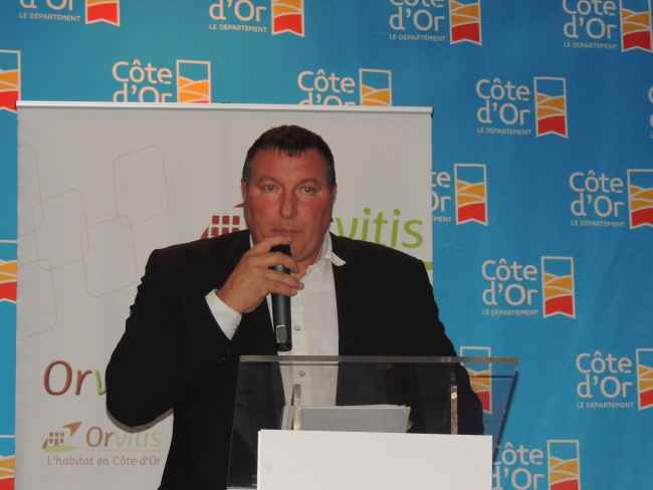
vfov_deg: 9.6
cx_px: 326
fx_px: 2925
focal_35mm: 155
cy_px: 245
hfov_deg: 12.7
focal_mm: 27.6
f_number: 4.4
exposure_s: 1/60
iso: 640
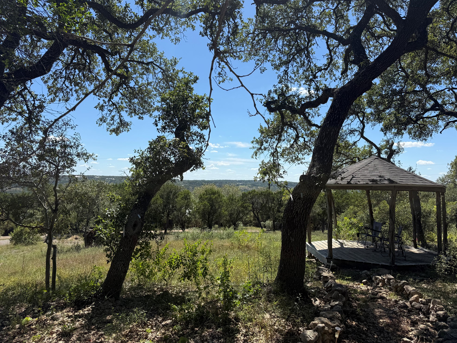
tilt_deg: +1.6
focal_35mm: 25
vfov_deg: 54.9
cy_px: 172
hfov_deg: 69.4
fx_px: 330
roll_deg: -1.5
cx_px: 230
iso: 80
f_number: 1.78
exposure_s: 1/4167
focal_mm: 6.76
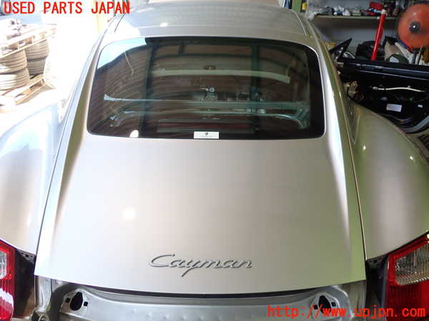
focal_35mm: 30
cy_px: 160
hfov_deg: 60.0
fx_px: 372
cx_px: 214
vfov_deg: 46.8
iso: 125
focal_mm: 5.4
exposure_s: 1/60
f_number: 2.3
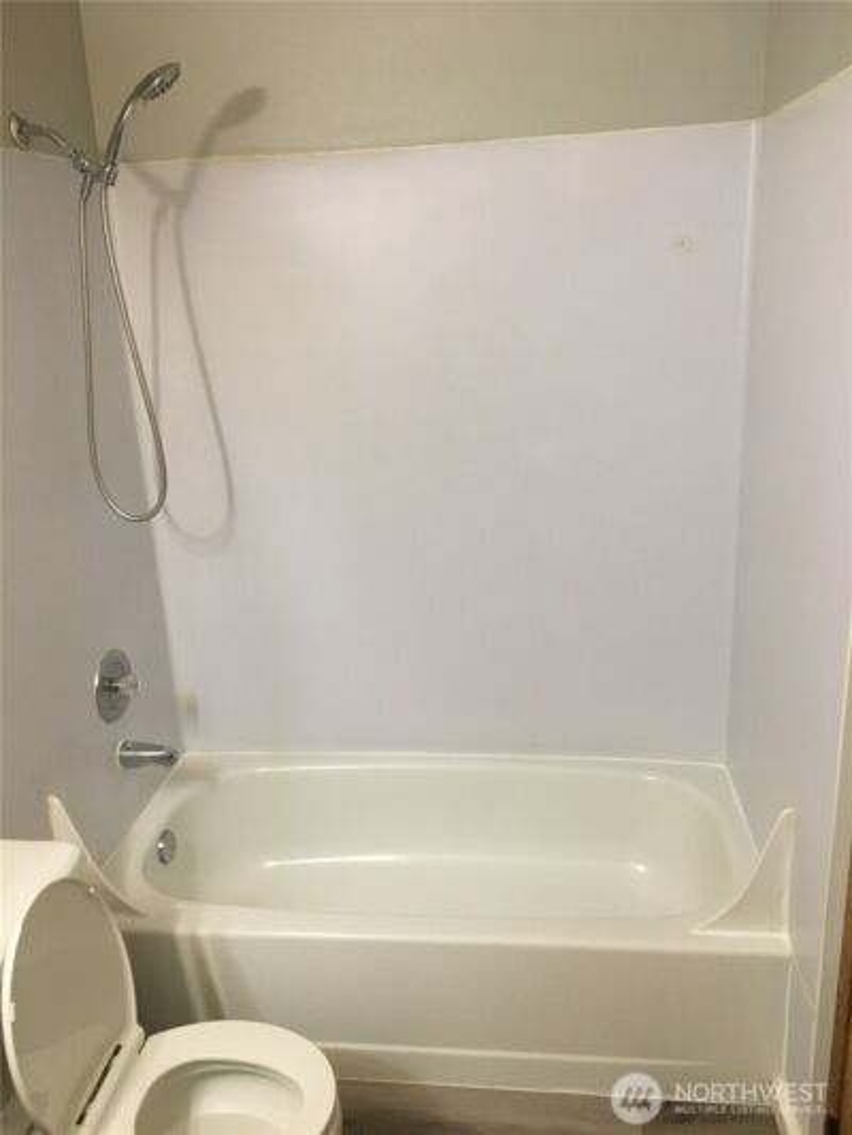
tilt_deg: -16.2
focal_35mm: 29
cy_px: 568
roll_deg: +2.4
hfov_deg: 48.2
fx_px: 951
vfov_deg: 61.6
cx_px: 426
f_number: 2.2
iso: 125
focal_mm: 4.15
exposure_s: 1/30
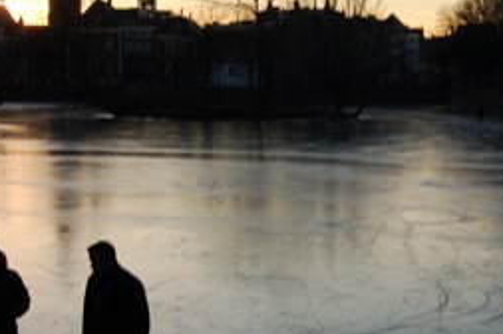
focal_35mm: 91
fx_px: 1270
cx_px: 404
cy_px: 162
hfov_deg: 22.1
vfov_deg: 15.0
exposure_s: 1/250
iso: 400
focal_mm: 24
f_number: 8
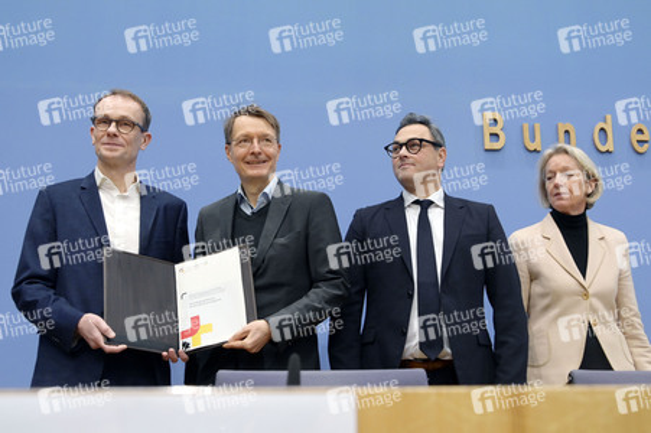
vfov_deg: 36.8
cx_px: 326
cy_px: 216
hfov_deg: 53.2
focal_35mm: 36
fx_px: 651
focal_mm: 36
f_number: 5.6
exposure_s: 1/400
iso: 4000
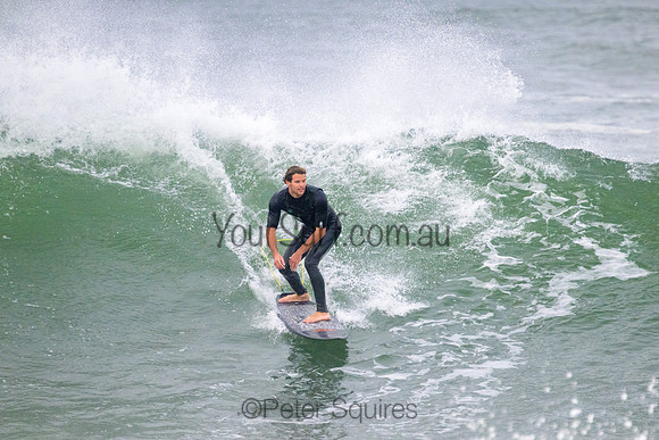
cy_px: 242
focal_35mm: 769
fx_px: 14076
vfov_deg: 1.8
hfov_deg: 2.7
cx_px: 362
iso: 3600
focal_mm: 700
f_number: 11
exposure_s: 1/2000
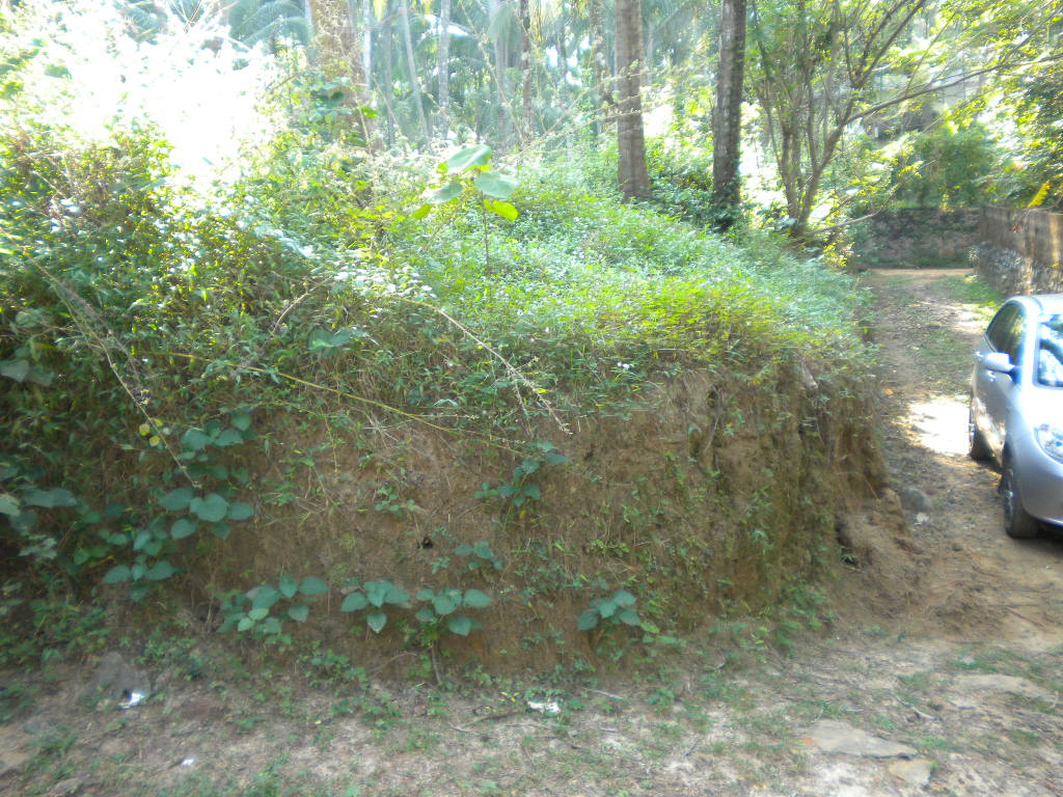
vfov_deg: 40.7
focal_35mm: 35
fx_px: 1075
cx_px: 532
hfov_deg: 52.6
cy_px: 398
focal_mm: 6.3
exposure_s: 1/66.5
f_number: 3.1
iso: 168
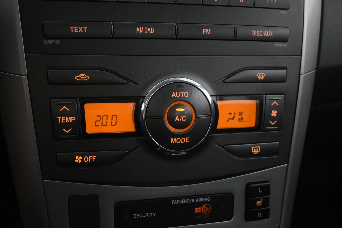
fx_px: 413
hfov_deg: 45.0
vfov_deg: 30.8
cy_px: 114
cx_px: 171
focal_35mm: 44
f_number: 4.8
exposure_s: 1/50
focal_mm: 29
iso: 3200
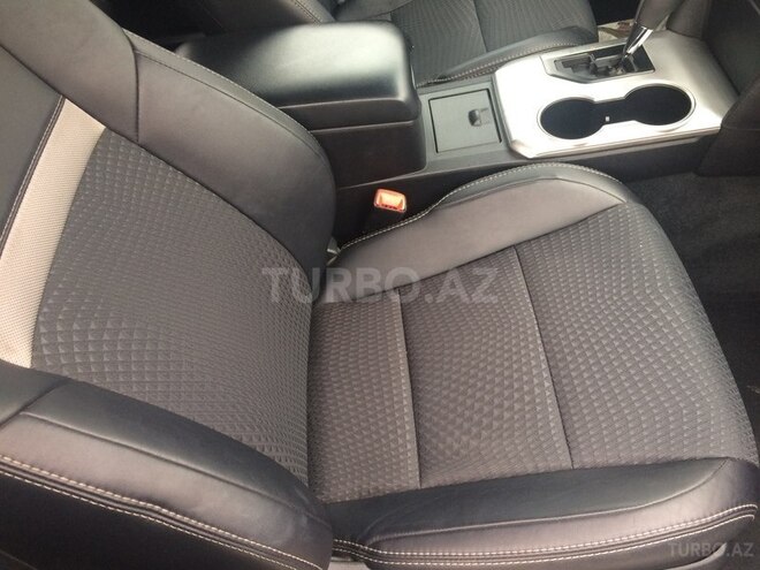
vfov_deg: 48.2
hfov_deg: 61.7
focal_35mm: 29
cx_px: 380
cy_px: 285
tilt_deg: -55.0
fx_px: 637
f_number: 2.2
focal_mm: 4.15
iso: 50
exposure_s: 1/33
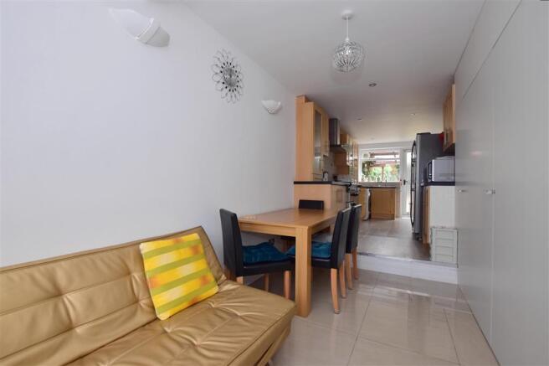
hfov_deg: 100.4
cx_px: 274
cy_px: 183
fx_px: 229
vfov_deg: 77.3
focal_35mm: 15
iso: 400
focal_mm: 10
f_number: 7.1
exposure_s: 1/30
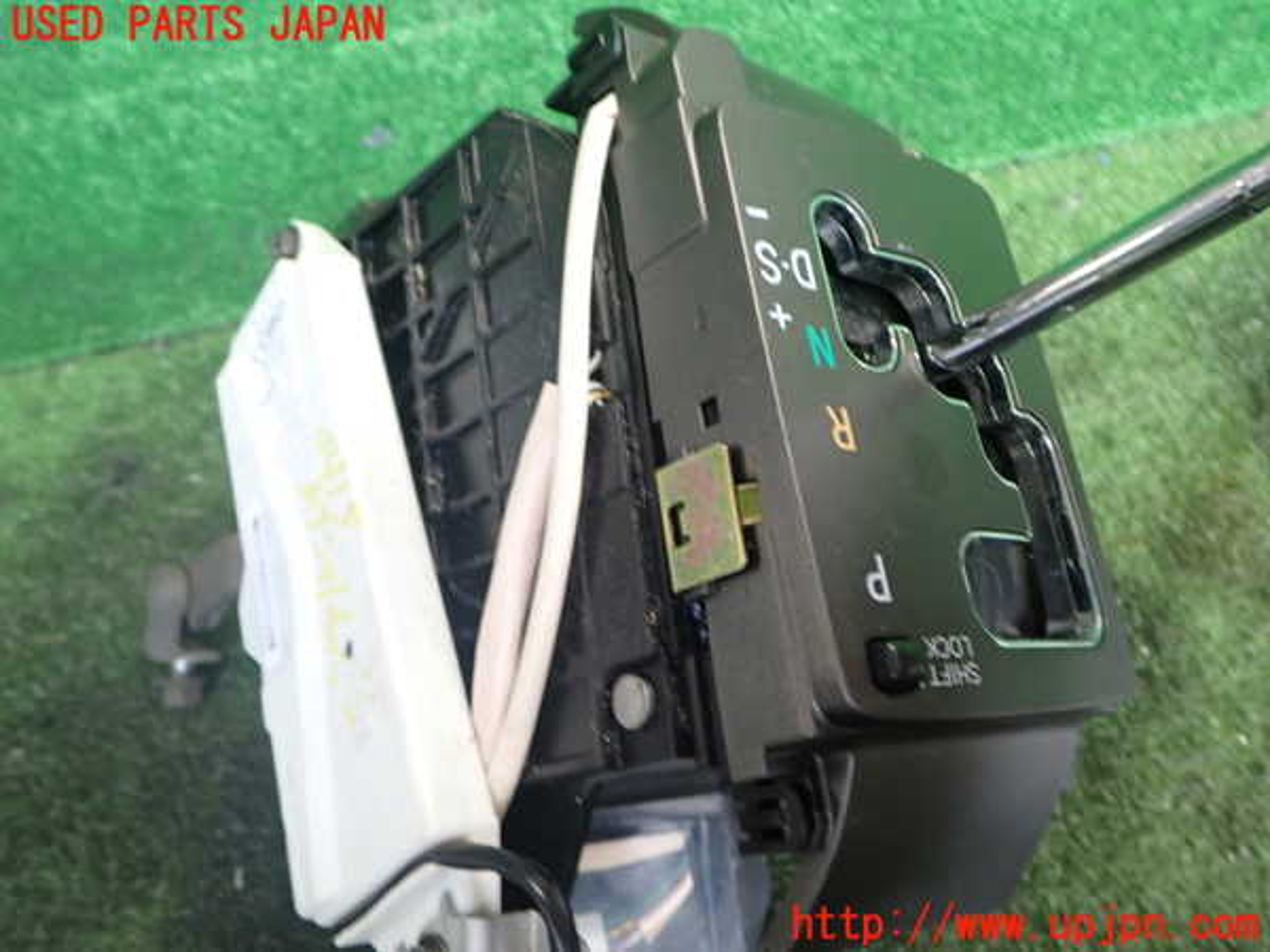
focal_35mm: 30
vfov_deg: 46.8
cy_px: 476
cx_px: 635
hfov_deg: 60.0
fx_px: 1101
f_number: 2.3
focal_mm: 5.4
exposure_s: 1/30
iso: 250
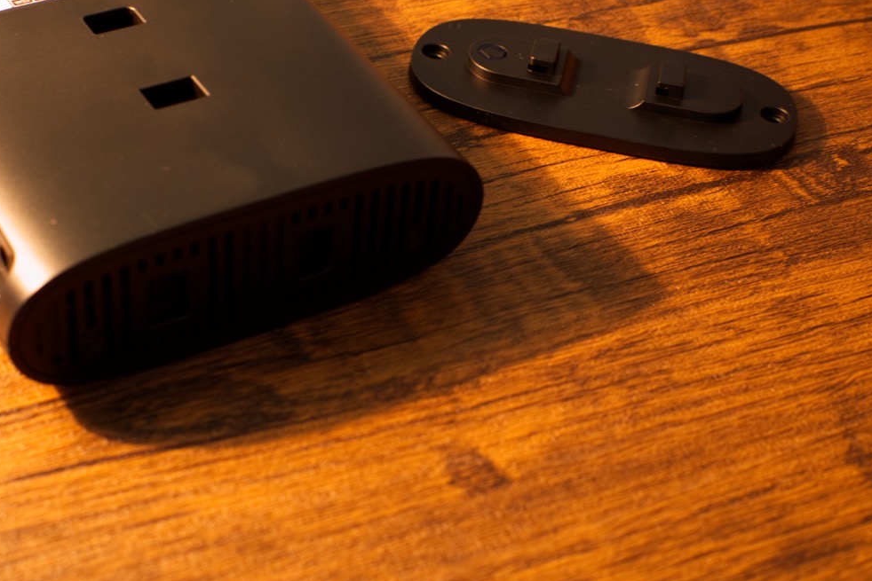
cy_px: 266
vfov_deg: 22.1
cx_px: 399
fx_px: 1492
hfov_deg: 32.6
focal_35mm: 62
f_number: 6.3
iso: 1600
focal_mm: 35
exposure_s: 1/25
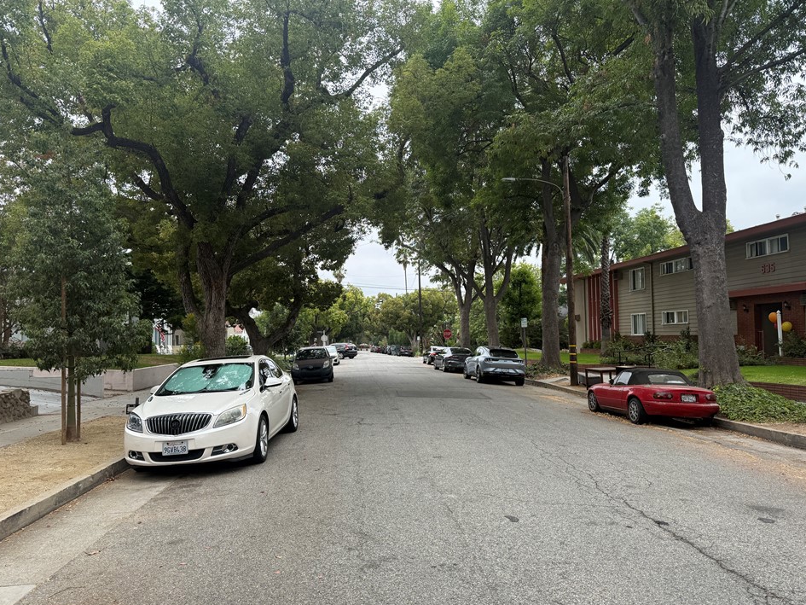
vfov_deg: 53.1
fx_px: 605
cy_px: 314
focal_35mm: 26
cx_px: 375
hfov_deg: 67.2
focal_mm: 6.76
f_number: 1.78
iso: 100
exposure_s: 1/2525
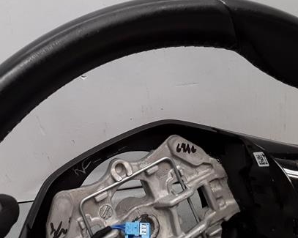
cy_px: 87
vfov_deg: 34.7
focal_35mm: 43
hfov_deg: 42.2
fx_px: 379
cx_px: 94
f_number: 1.9
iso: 64
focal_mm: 2.91
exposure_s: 1/100
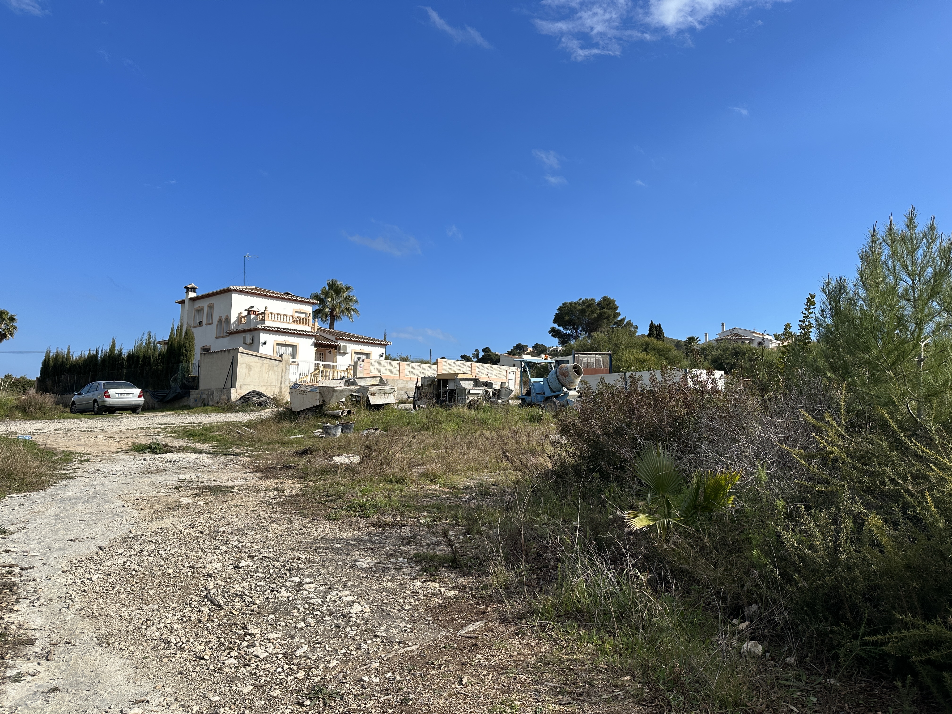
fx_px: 660
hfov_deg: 71.6
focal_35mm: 24
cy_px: 357
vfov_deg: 56.8
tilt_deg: +4.6
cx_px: 476
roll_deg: -1.9
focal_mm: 6.86
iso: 80
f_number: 1.78
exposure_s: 1/5525
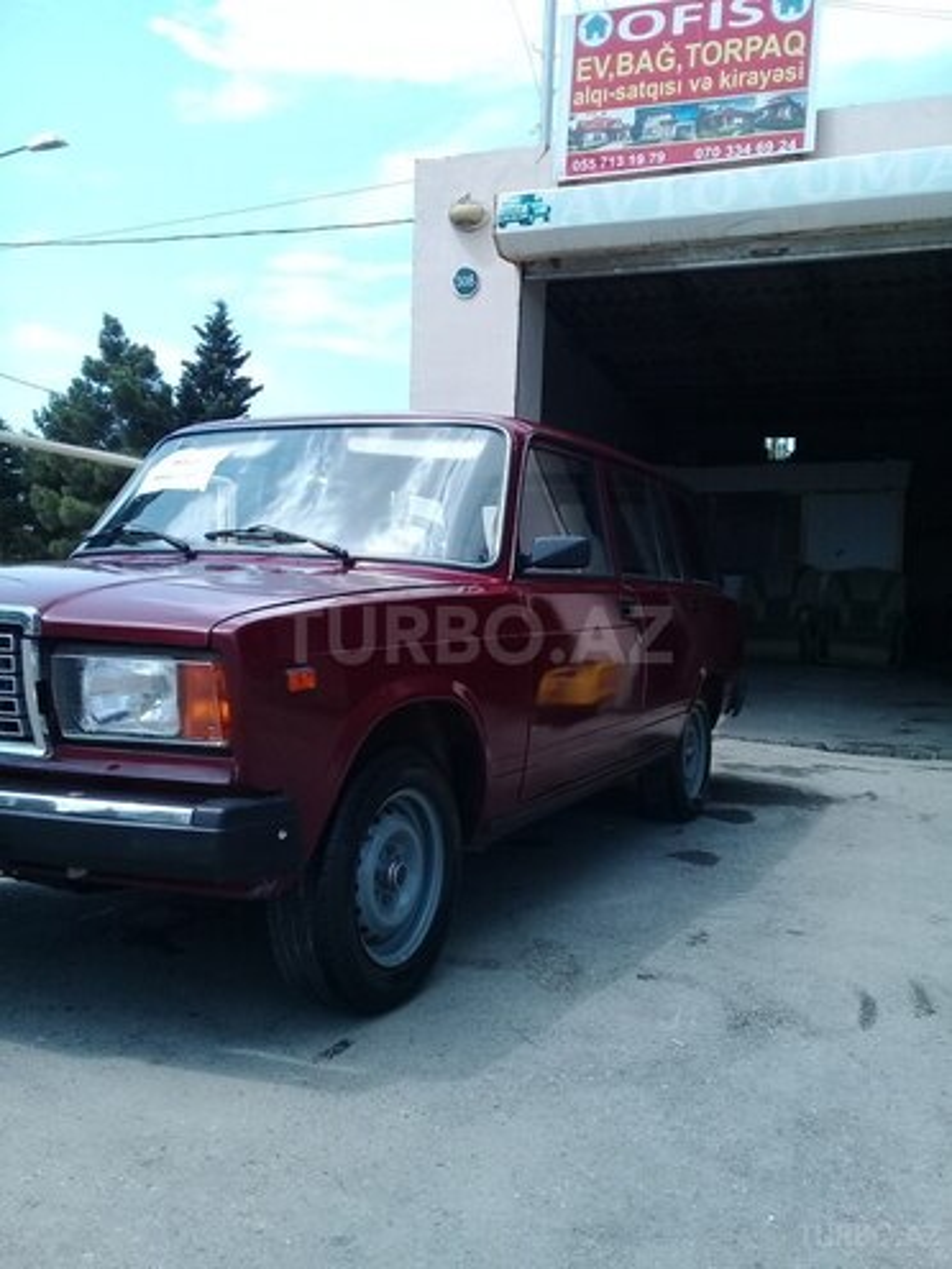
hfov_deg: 45.4
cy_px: 634
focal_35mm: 31
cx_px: 476
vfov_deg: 58.4
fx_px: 1137
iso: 64
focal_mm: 3.3
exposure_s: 1/762
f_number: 2.2
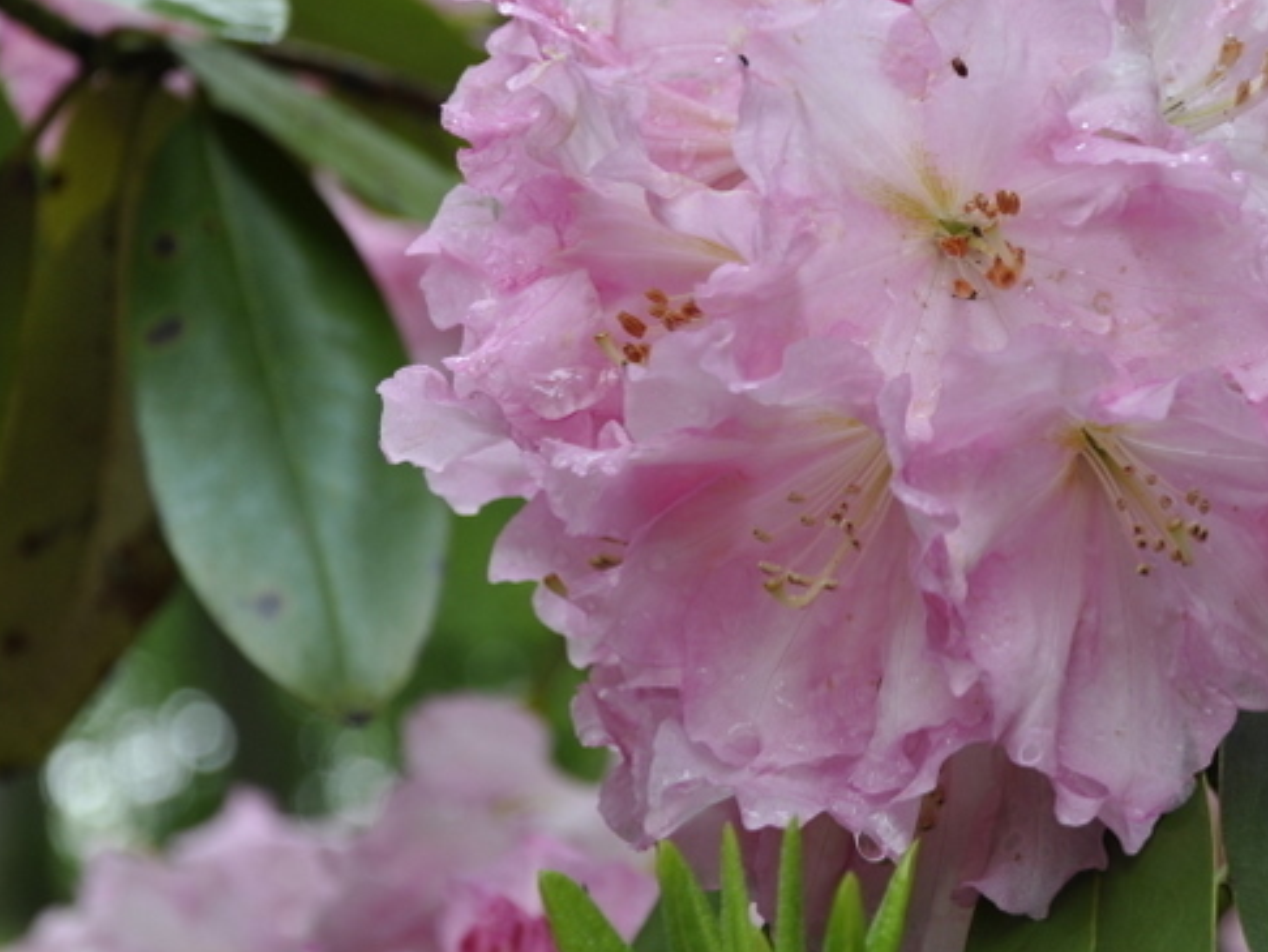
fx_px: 5387
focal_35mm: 147
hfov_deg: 13.4
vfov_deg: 10.1
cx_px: 864
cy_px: 297
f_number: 5.6
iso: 220
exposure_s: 1/125
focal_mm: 62
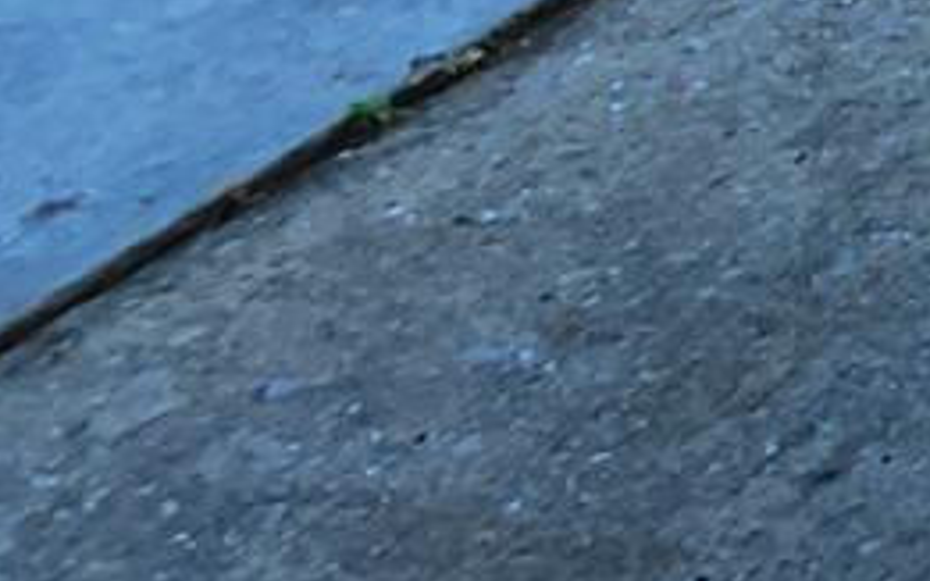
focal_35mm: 108
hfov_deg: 8.4
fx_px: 2737
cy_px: -1807
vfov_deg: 7.7
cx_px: 3617
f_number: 2.2
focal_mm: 2.2
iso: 50
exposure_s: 1/316
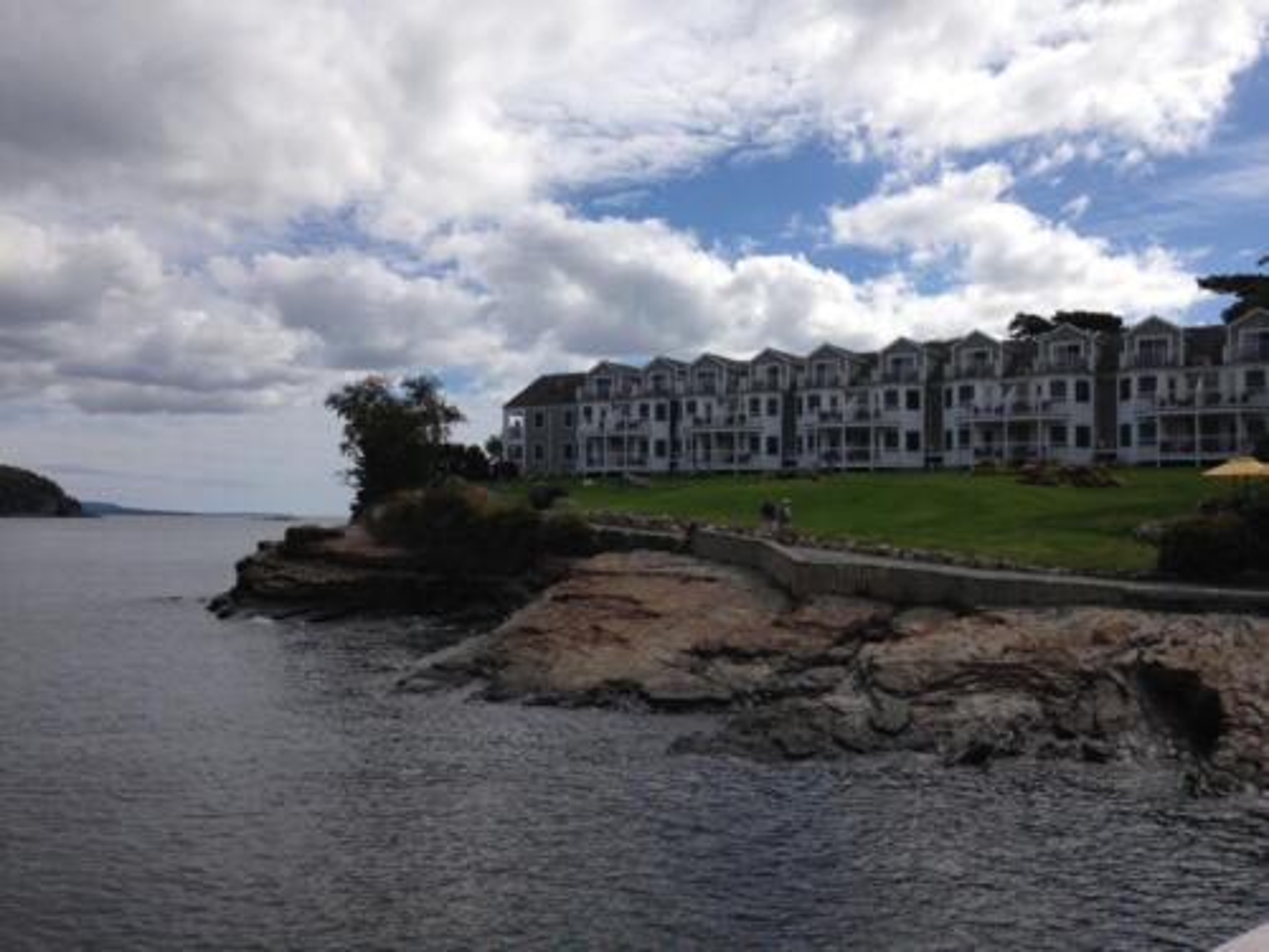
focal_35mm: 33
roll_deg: +0.2
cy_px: 476
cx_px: 634
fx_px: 1210
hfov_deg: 55.4
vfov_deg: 42.9
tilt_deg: +0.9
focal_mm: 4.12
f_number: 2.4
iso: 50
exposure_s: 1/3195
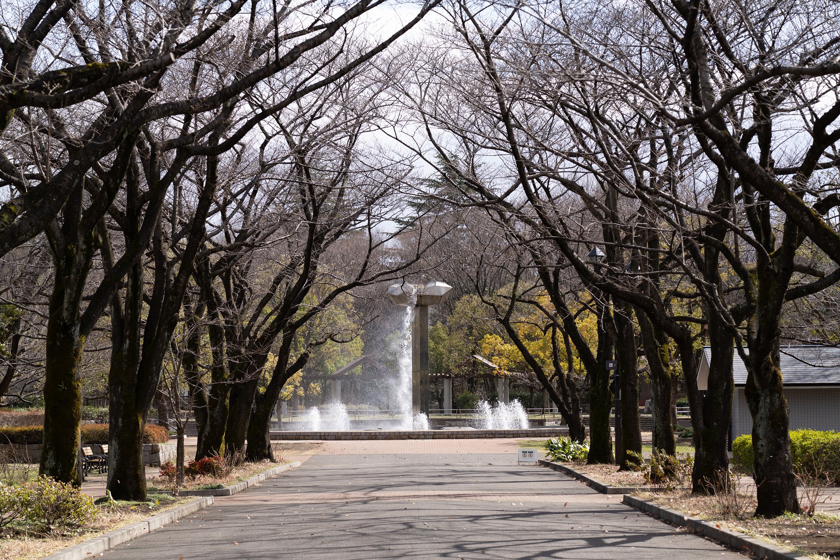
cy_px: 280
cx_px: 420
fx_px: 2334
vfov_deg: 13.7
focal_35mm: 100
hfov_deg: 20.4
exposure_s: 1/250
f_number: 7.1
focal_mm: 100
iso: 100
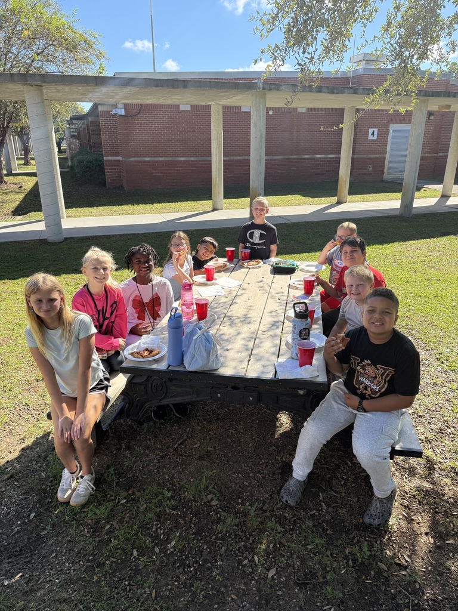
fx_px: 423
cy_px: 306
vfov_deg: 71.6
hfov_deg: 56.8
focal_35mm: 24
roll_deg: +0.4
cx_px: 229
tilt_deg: -20.1
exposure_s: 1/1727
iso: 100
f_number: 1.78
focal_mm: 6.76
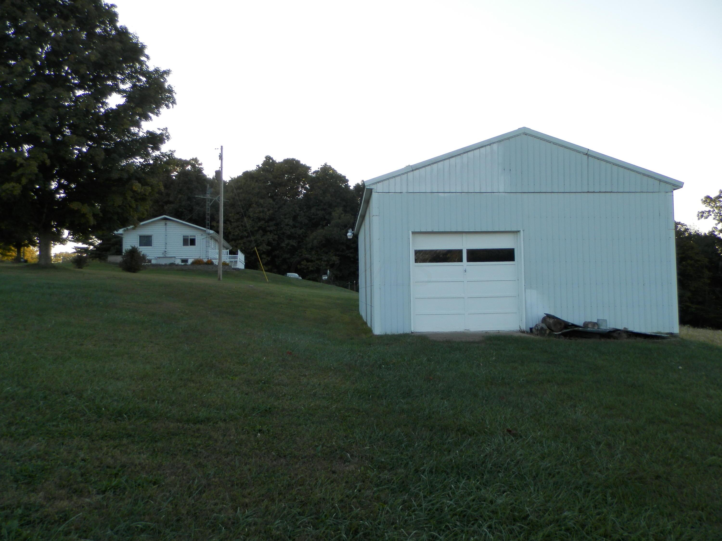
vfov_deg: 54.9
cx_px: 361
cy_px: 270
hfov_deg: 69.4
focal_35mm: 25
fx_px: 521
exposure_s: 1/200
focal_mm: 4.5
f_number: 3.1
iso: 80
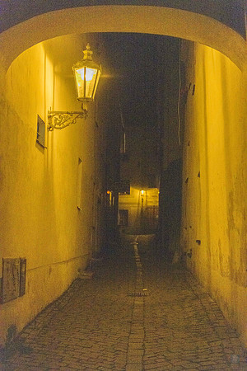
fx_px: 494
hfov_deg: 28.1
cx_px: 124
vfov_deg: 41.1
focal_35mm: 48
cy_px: 186
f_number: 2.8
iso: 12800
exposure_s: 1/8000
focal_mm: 48
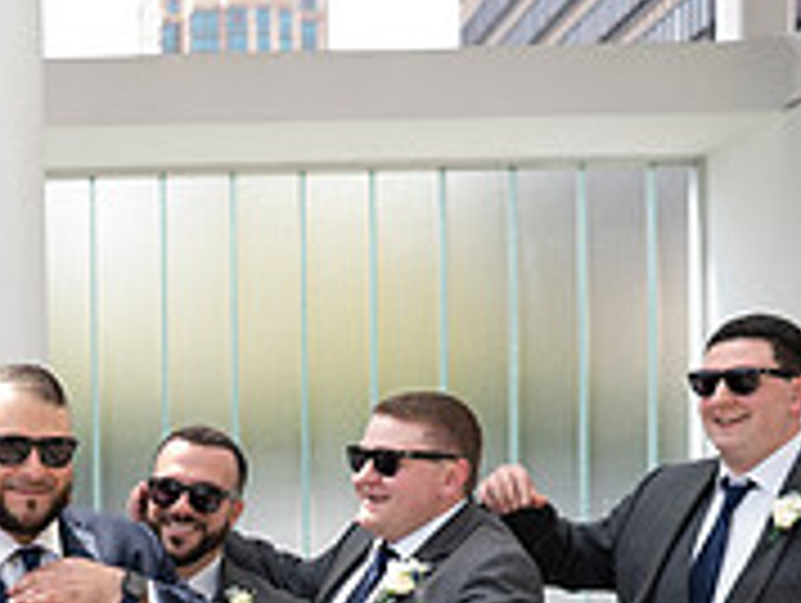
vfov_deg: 14.3
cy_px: 752
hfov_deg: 18.9
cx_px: -50
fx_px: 2317
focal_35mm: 100
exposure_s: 1/250
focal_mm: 32
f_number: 2.8
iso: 50
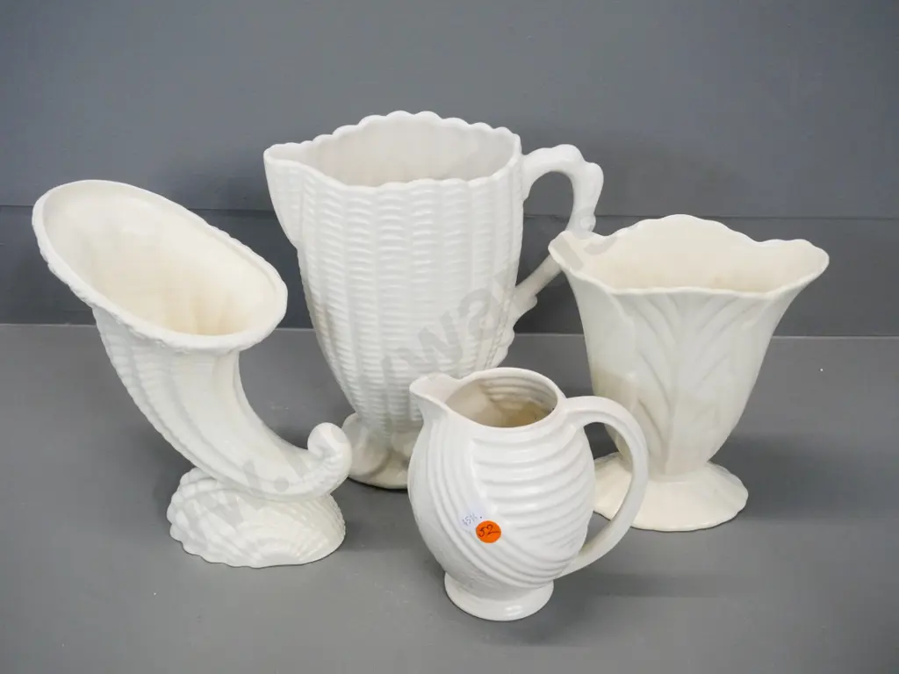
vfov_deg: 31.5
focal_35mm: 46
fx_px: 1195
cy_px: 337
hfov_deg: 41.2
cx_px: 450
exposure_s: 1/100
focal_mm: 23
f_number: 5.6
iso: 3200
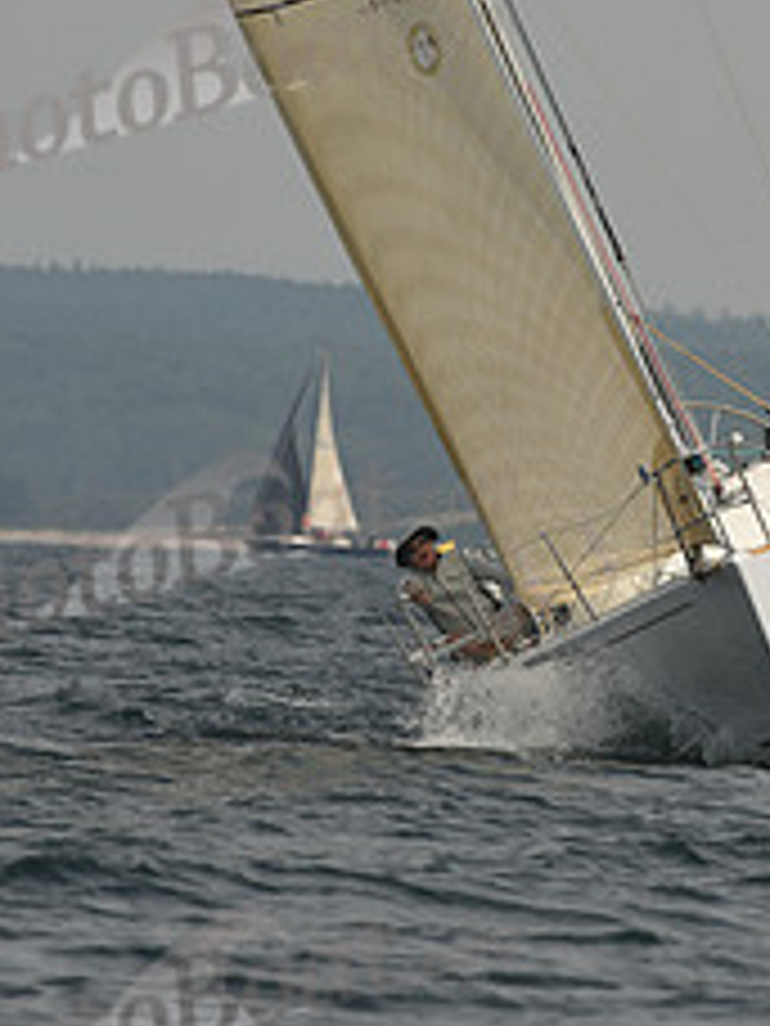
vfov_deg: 2.0
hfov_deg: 1.5
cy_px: 250
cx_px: 756
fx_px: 29006
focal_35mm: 978
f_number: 8
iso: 250
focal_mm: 400
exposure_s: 1/800
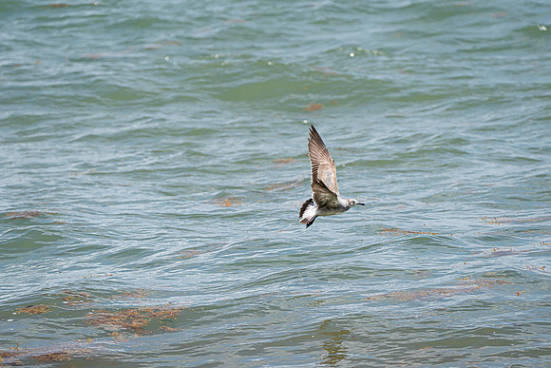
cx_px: 276
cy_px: 184
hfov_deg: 5.2
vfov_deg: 3.4
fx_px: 6123
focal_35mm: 400
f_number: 10
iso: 640
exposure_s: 1/1250
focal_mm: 400
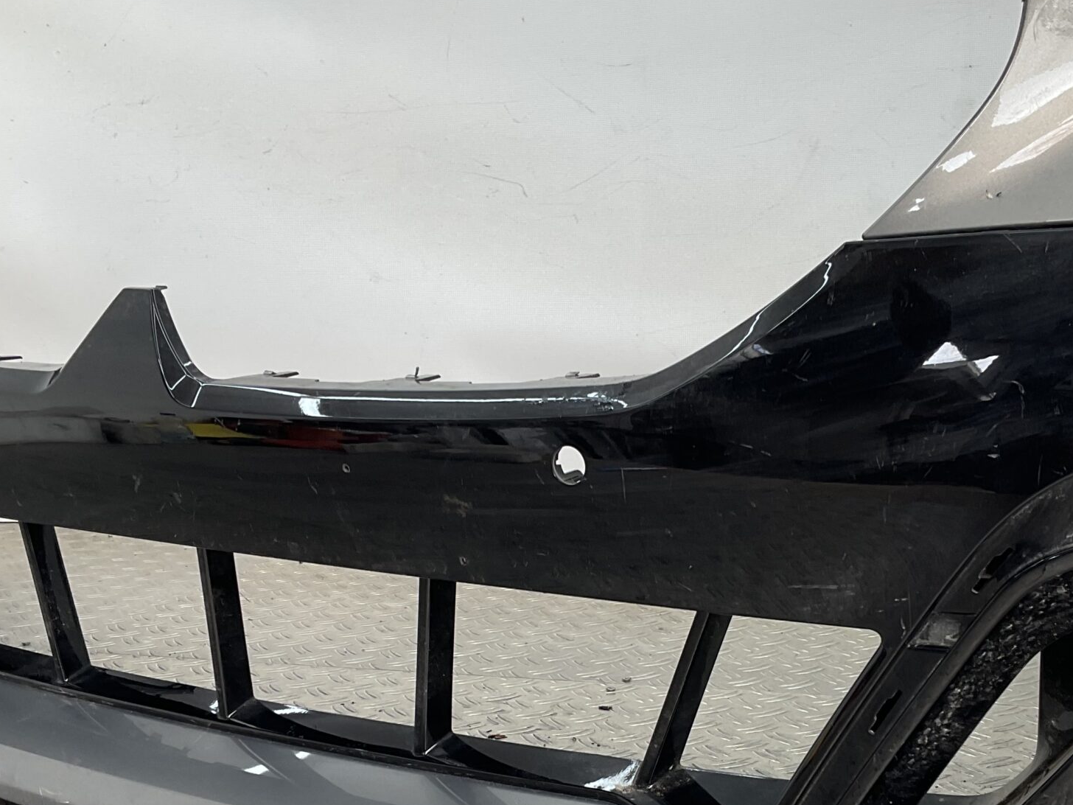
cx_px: 609
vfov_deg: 28.0
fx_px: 1581
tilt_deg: -14.8
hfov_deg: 37.4
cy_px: 638
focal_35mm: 51
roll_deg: -0.1
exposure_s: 1/123
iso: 16
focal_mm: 3
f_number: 1.8
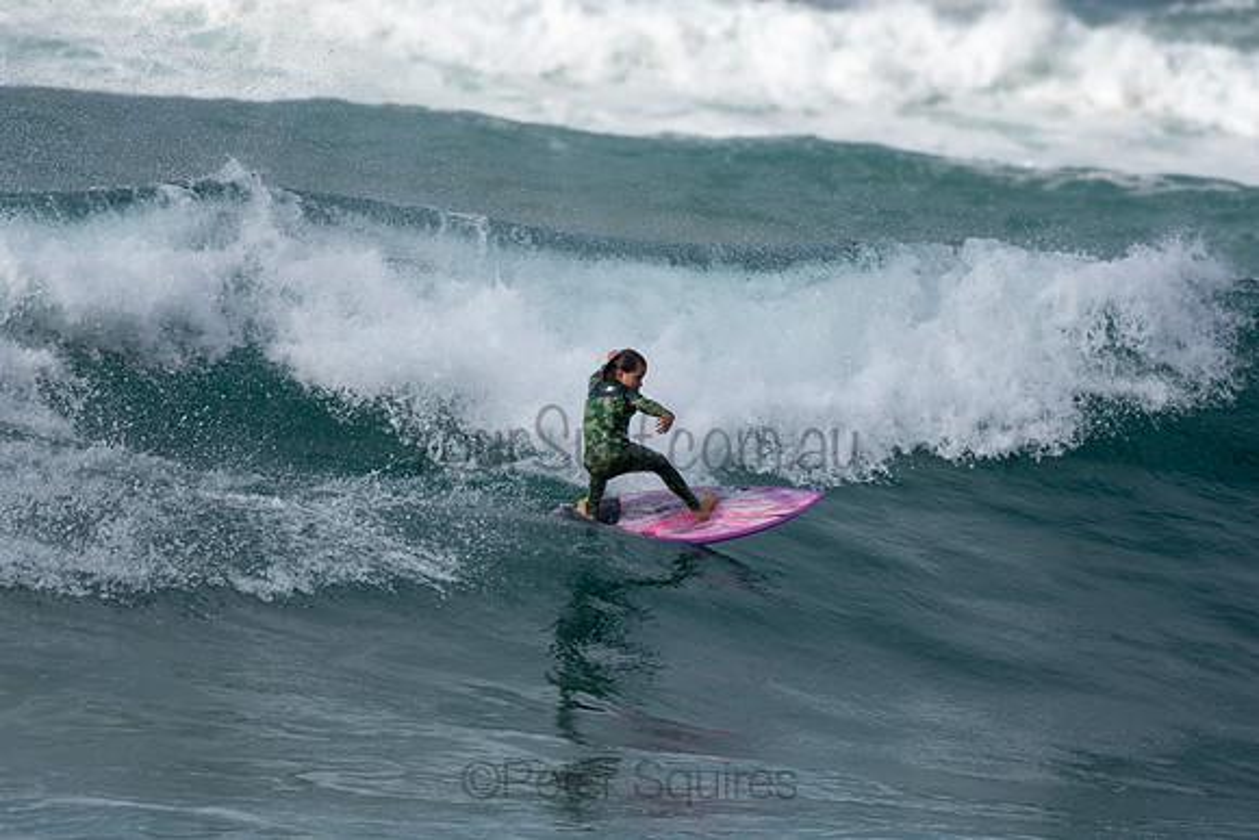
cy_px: 420
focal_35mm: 720
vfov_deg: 1.9
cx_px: 630
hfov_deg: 2.9
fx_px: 25185
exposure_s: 1/1000
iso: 180
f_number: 5.6
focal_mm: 480
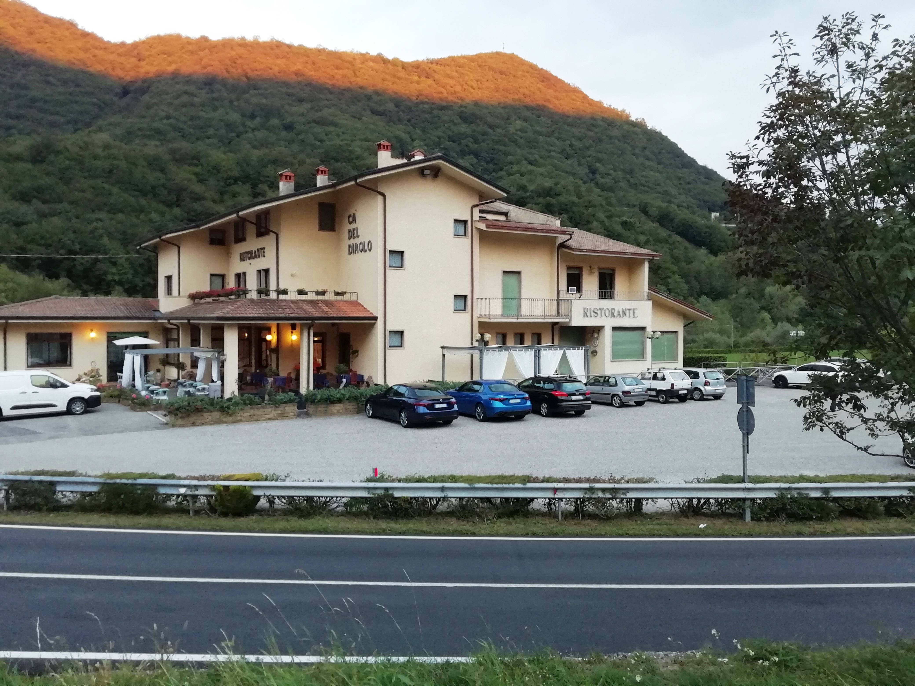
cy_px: 343
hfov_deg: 61.7
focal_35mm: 29
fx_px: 767
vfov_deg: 48.2
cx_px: 458
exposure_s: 1/50
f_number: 2.2
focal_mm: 3.46
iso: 100
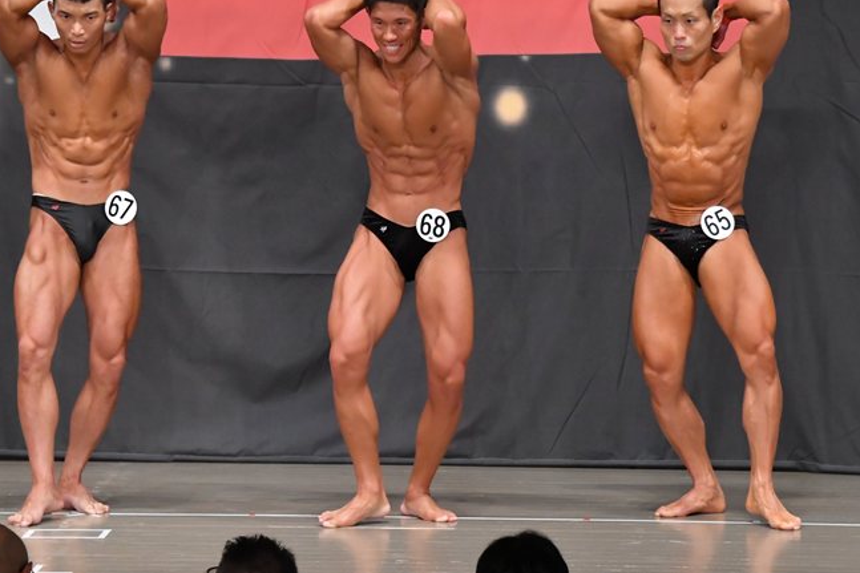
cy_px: 234
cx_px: 409
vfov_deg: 5.3
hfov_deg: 7.9
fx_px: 6209
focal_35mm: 260
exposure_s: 1/400
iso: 6400
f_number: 5.6
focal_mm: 145
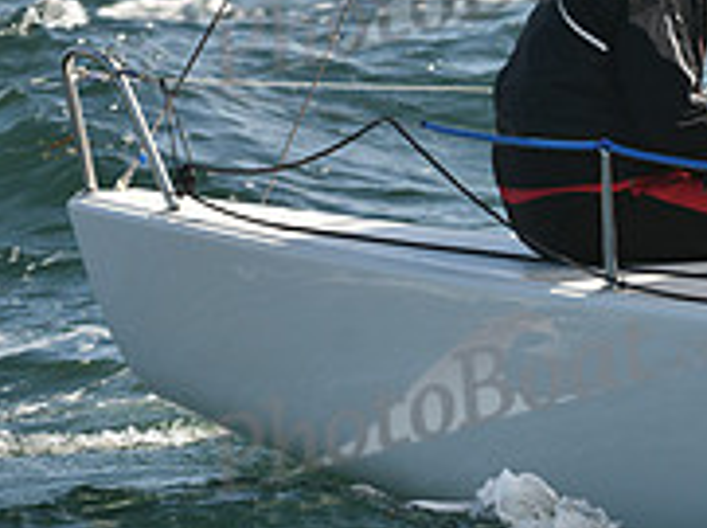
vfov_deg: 1.7
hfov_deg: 2.3
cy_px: 135
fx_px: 17632
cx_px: 965
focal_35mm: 865
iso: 250
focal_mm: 280
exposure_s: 1/1250
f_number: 5.6
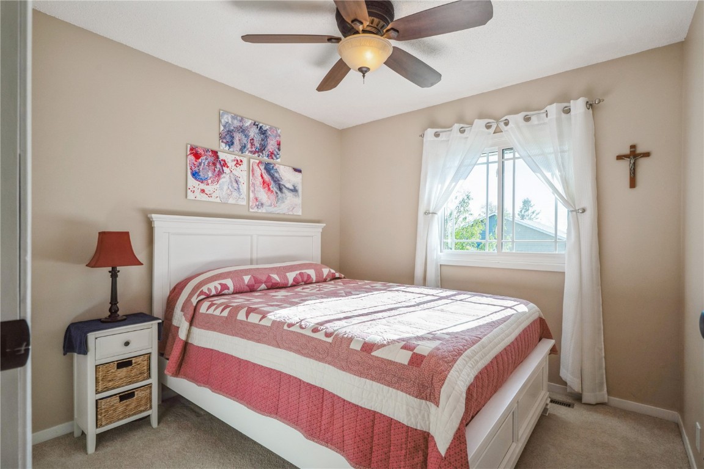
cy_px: 234
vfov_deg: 70.4
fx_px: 332
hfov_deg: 93.3
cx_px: 352
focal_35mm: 17
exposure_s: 1/60
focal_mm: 17
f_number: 9
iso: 400
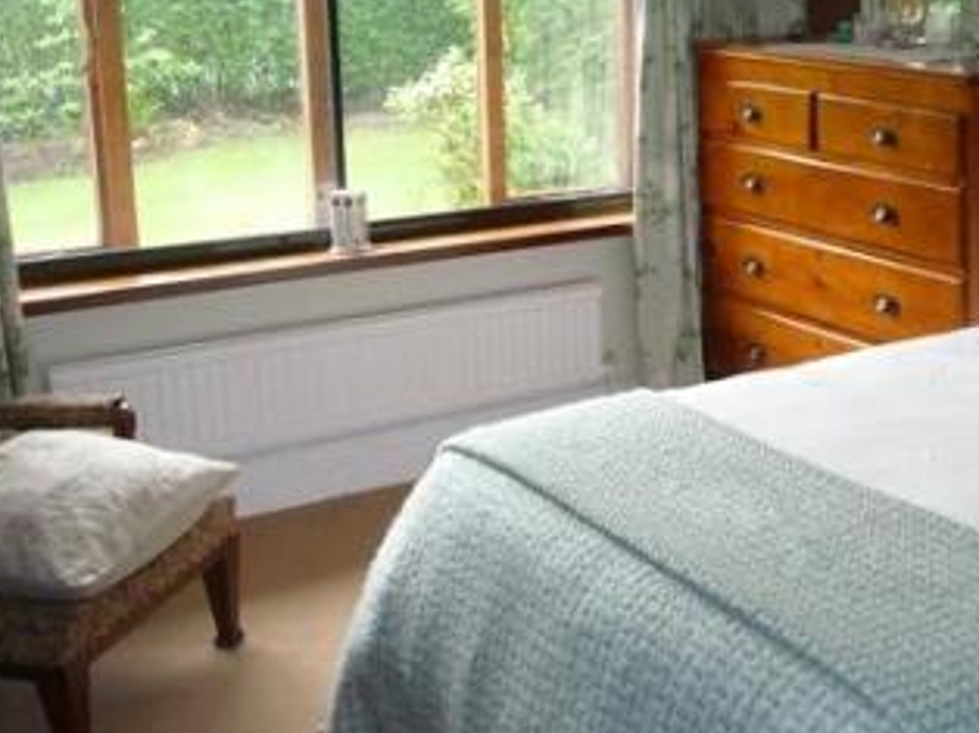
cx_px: 812
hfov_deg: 35.4
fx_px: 1470
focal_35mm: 52
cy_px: 270
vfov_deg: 27.9
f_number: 3.3
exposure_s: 1/80
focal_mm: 4.7
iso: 400
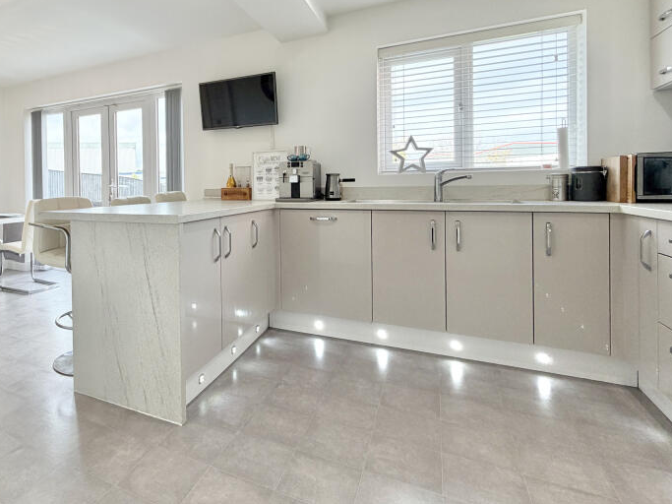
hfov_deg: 75.2
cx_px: 198
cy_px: 191
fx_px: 408
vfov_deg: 62.6
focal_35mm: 21
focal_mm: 2.22
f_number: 2.2
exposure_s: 1/100
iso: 100
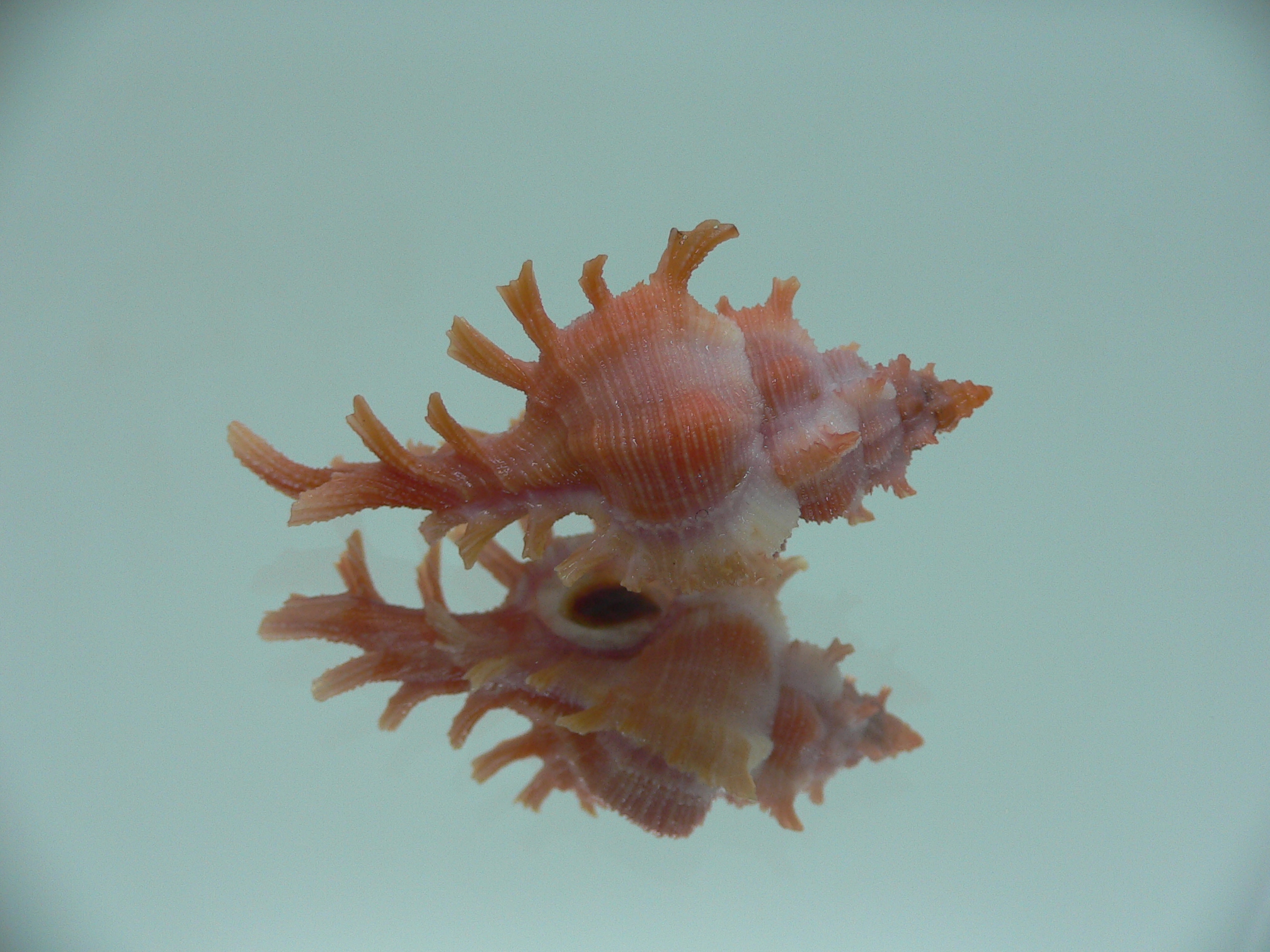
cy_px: 476
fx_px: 1284
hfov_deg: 52.6
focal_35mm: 35
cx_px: 635
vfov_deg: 40.7
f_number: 2.8
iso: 80
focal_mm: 4.6
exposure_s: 1/60
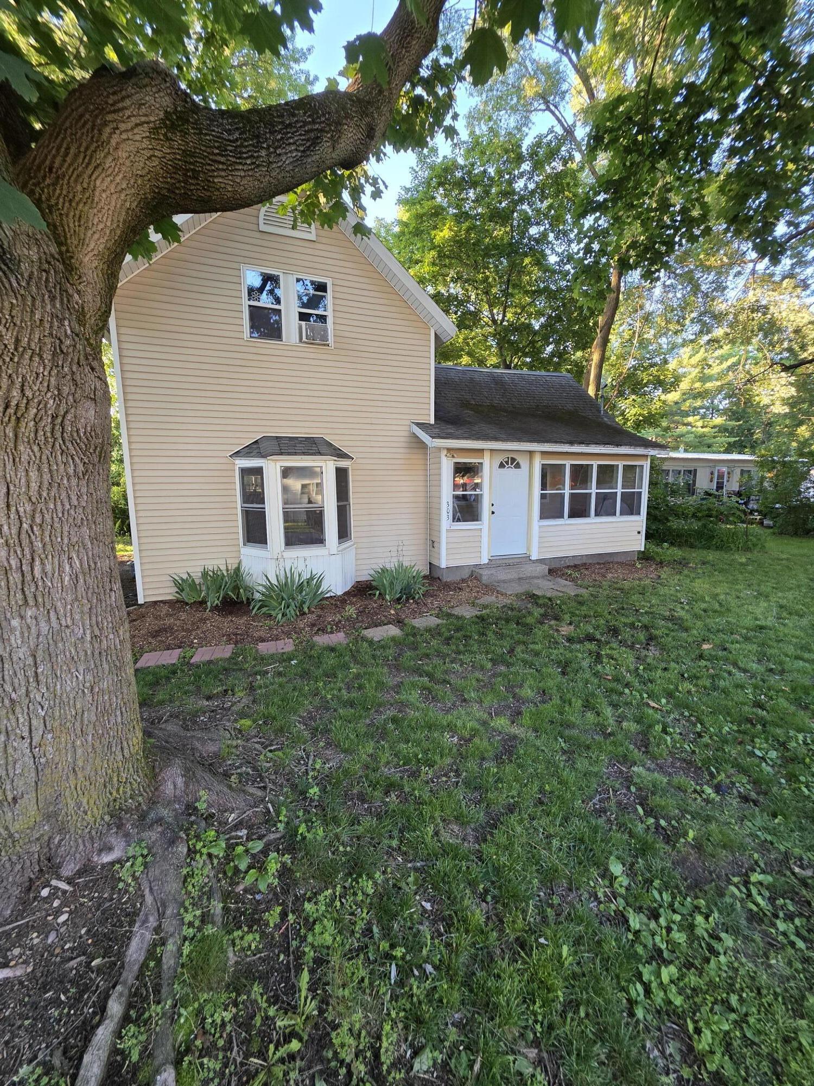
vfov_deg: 106.2
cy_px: 543
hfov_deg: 89.9
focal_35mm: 13
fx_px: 408
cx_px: 407
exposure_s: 1/120
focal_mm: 2.2
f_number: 1.9
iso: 125
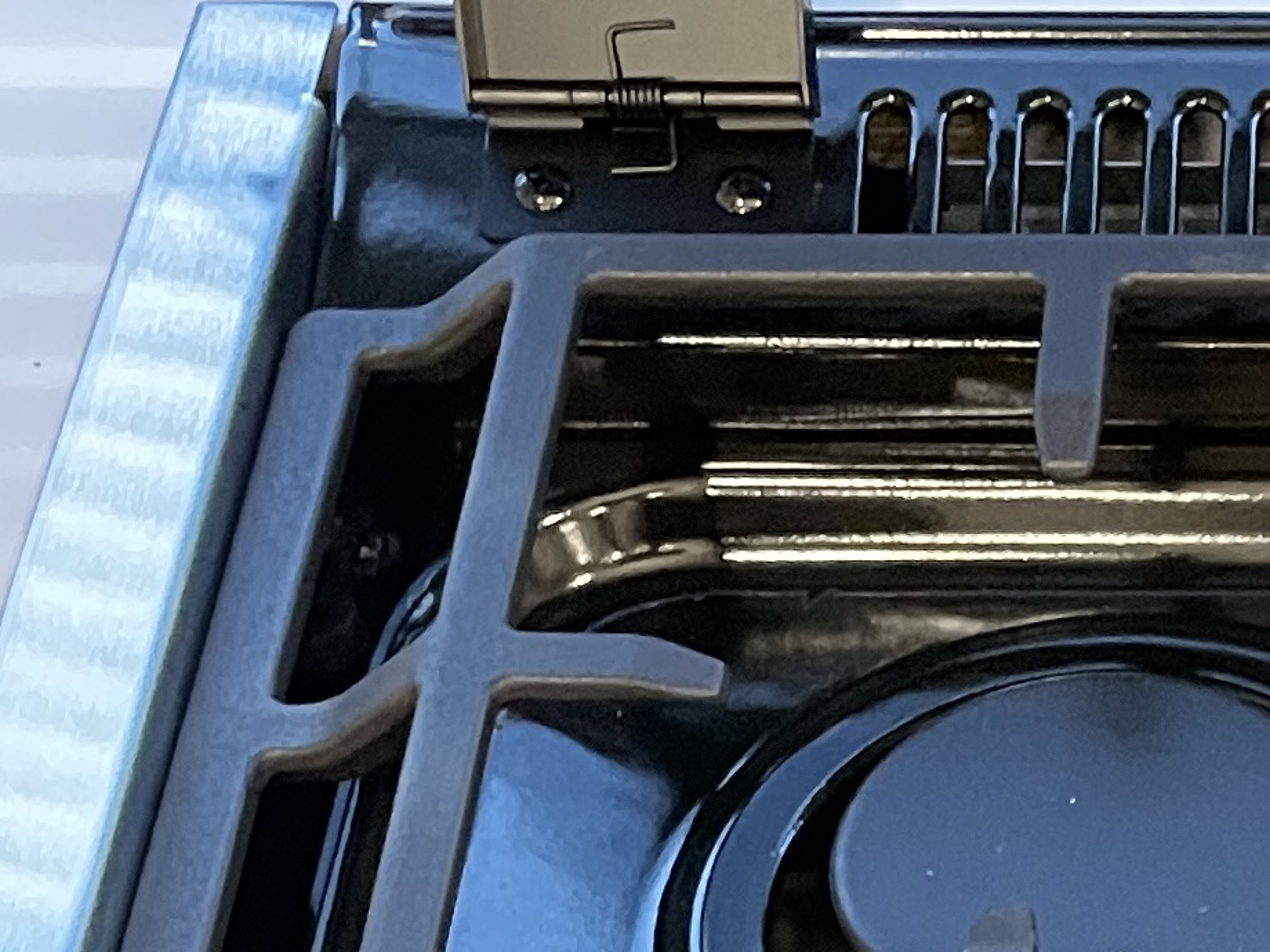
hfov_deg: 16.0
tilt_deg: -59.4
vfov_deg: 11.6
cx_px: 1850
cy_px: 1921
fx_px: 4182
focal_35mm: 114
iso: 640
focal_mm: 4.2
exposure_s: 1/30
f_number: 1.6
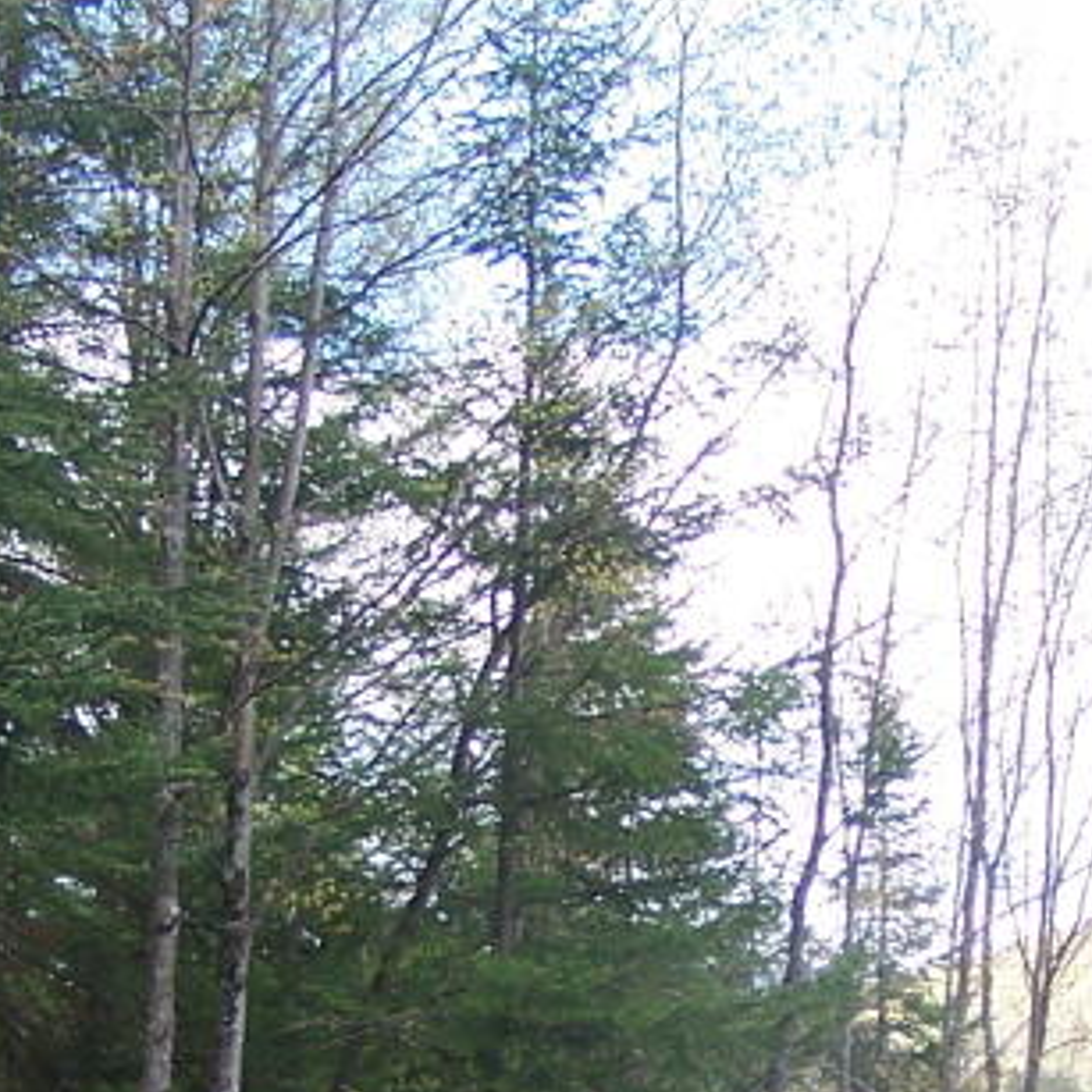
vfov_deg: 15.3
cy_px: 1021
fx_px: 3997
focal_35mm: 112
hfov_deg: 15.5
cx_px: 818
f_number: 2.8
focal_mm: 6.3
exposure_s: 1/160
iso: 80
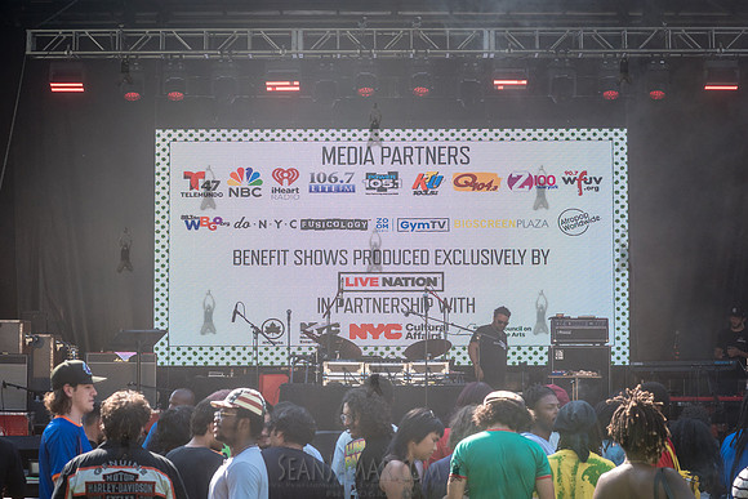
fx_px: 1864
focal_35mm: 90
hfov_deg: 22.7
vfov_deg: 15.3
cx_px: 374
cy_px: 250
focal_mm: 86
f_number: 5.6
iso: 500
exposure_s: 1/1600
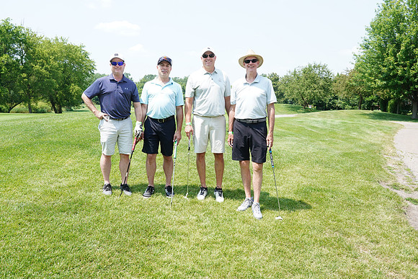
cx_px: 209
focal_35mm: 32
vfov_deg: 41.1
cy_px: 140
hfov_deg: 58.7
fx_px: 372
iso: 250
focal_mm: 32
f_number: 9
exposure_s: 1/200
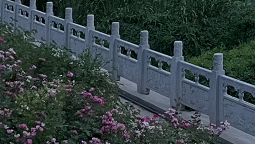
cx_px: 313
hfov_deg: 17.0
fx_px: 812
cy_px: -191
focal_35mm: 120
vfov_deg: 9.2
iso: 200
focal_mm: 5.1
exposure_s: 1/60
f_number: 1.6
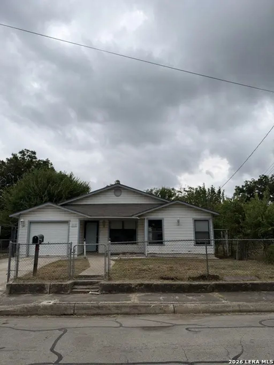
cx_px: 137
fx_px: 253
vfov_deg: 71.6
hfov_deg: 56.8
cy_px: 182
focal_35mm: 24
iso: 64
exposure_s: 1/2033
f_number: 1.8
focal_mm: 6.93
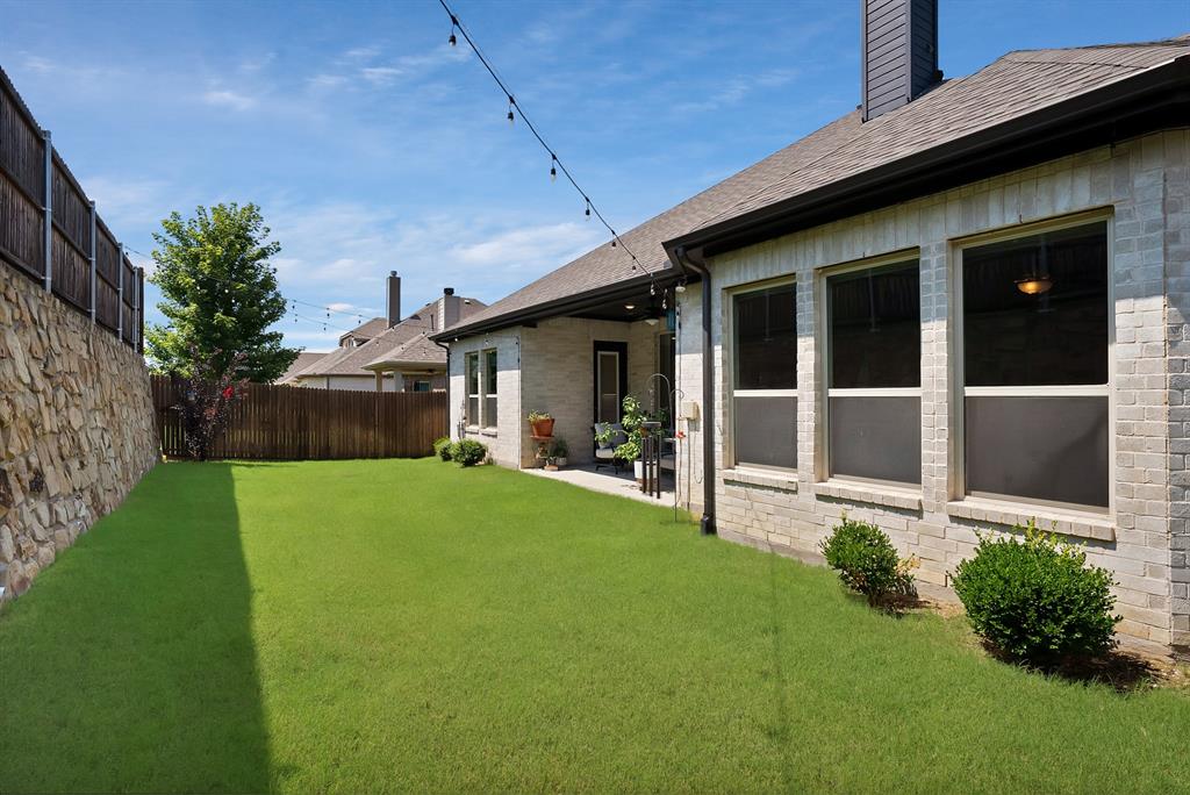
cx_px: 595
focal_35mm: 17
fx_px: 562
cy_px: 398
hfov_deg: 93.2
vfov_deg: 70.5
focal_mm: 17
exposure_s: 1/500
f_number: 9
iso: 640
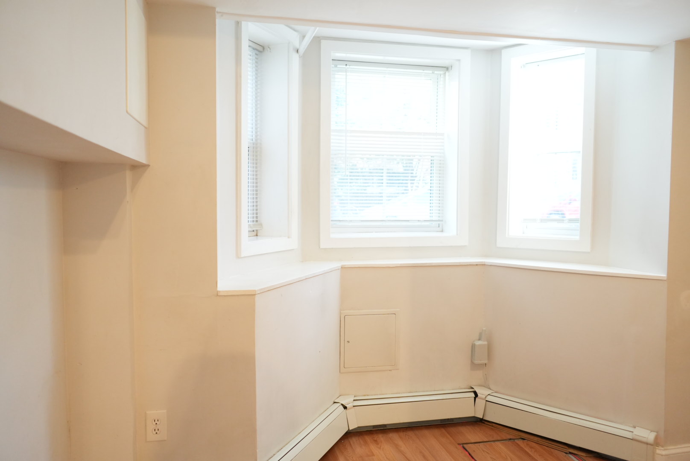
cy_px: 230
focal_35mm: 28
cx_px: 345
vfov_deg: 46.5
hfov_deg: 65.4
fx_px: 537
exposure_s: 1/250
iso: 3200
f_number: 3.5
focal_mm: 28
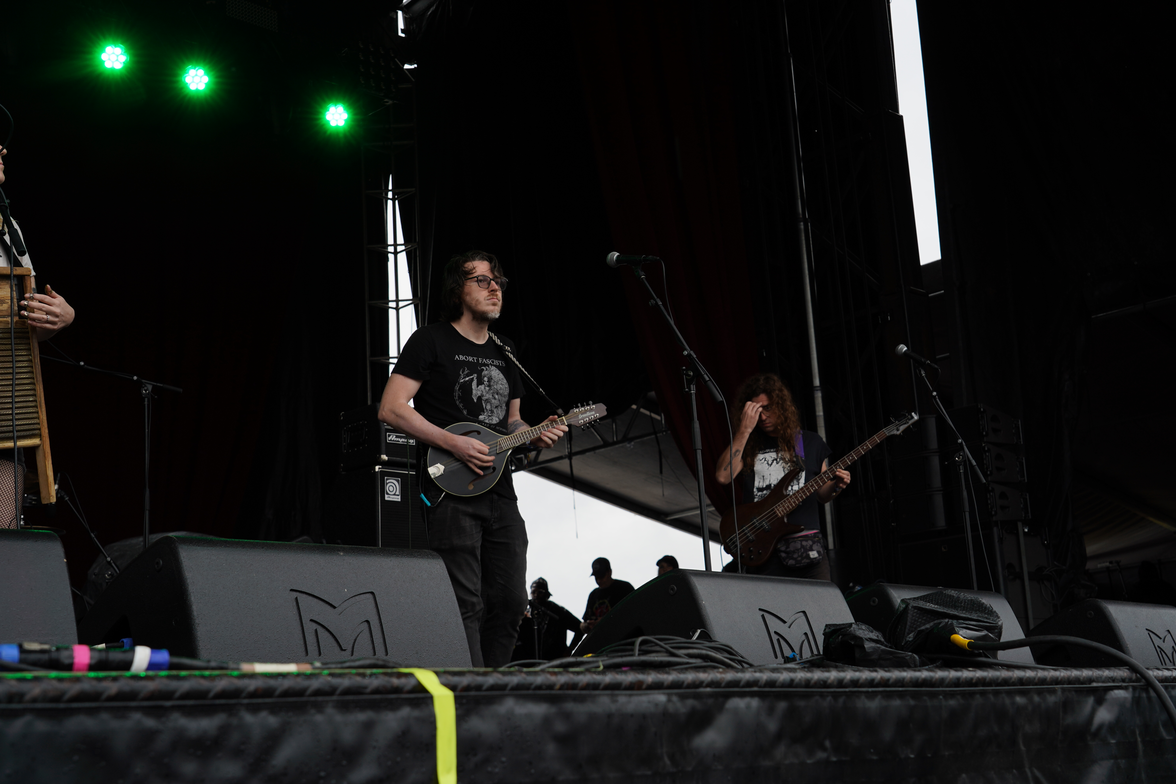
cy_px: 392
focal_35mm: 46
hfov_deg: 42.7
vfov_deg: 29.2
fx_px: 1503
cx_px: 588
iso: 100
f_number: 7.1
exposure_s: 1/160
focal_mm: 46
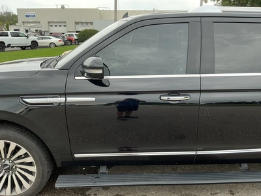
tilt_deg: -17.7
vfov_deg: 49.7
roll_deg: -0.5
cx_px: 130
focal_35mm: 28
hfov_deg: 63.4
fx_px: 211
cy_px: 98
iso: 20
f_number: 1.8
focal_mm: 3
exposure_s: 1/132
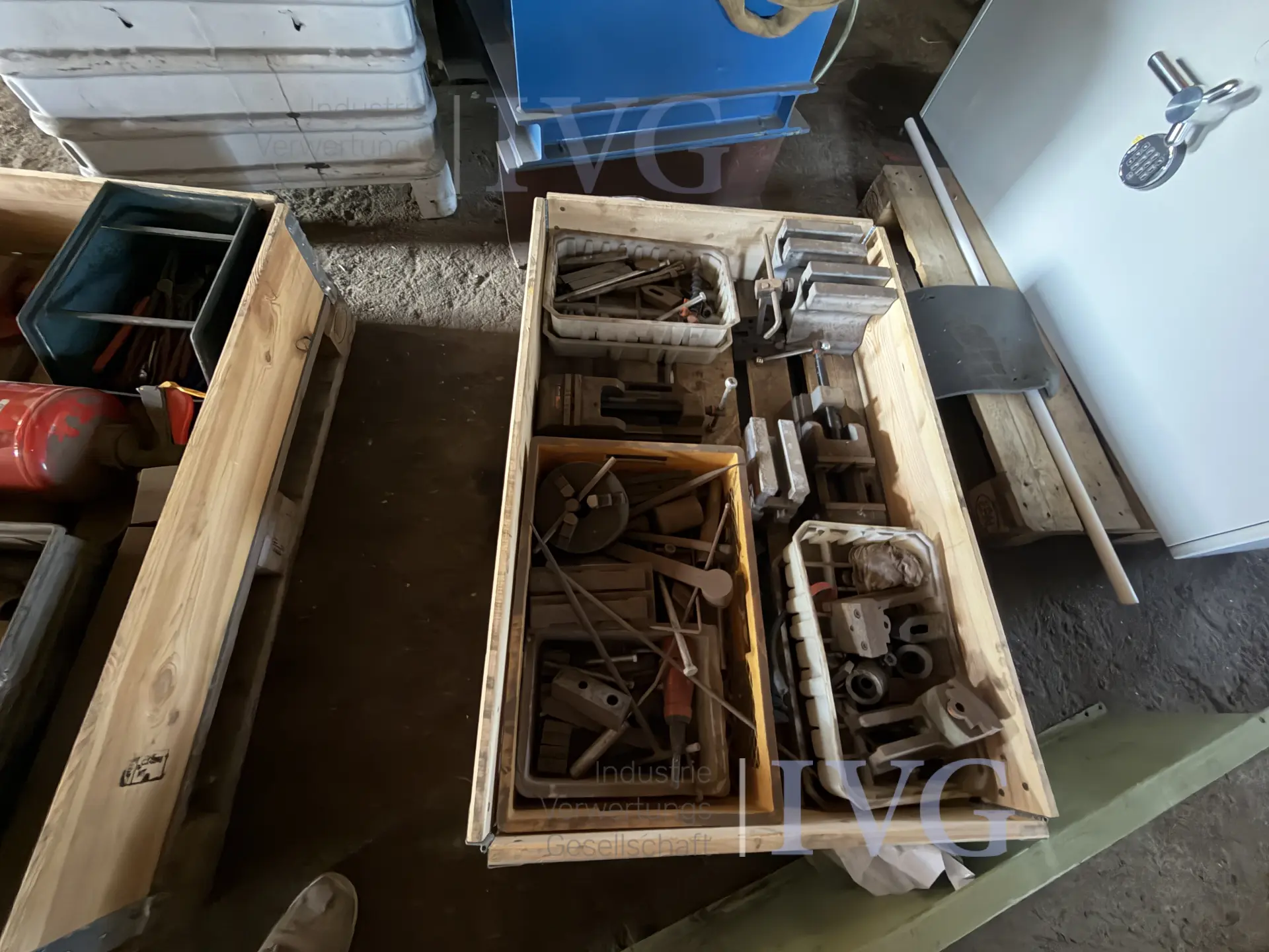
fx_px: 513
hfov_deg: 102.1
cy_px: 476
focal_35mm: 14
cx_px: 634
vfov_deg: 85.7
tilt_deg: -64.8
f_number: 2.2
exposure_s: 1/18
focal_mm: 2.22
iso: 800
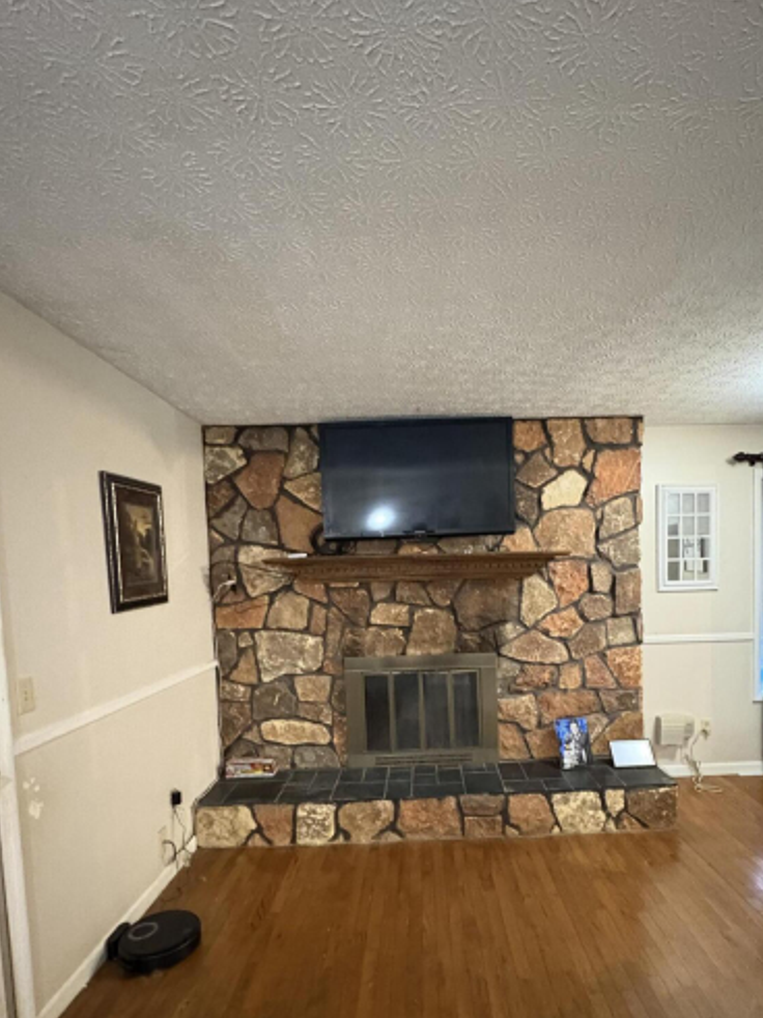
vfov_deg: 83.7
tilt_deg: -3.0
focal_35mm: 19
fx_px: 559
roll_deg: +2.4
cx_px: 437
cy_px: 606
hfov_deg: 68.3
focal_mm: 2.22
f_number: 2.2
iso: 1000
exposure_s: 1/30
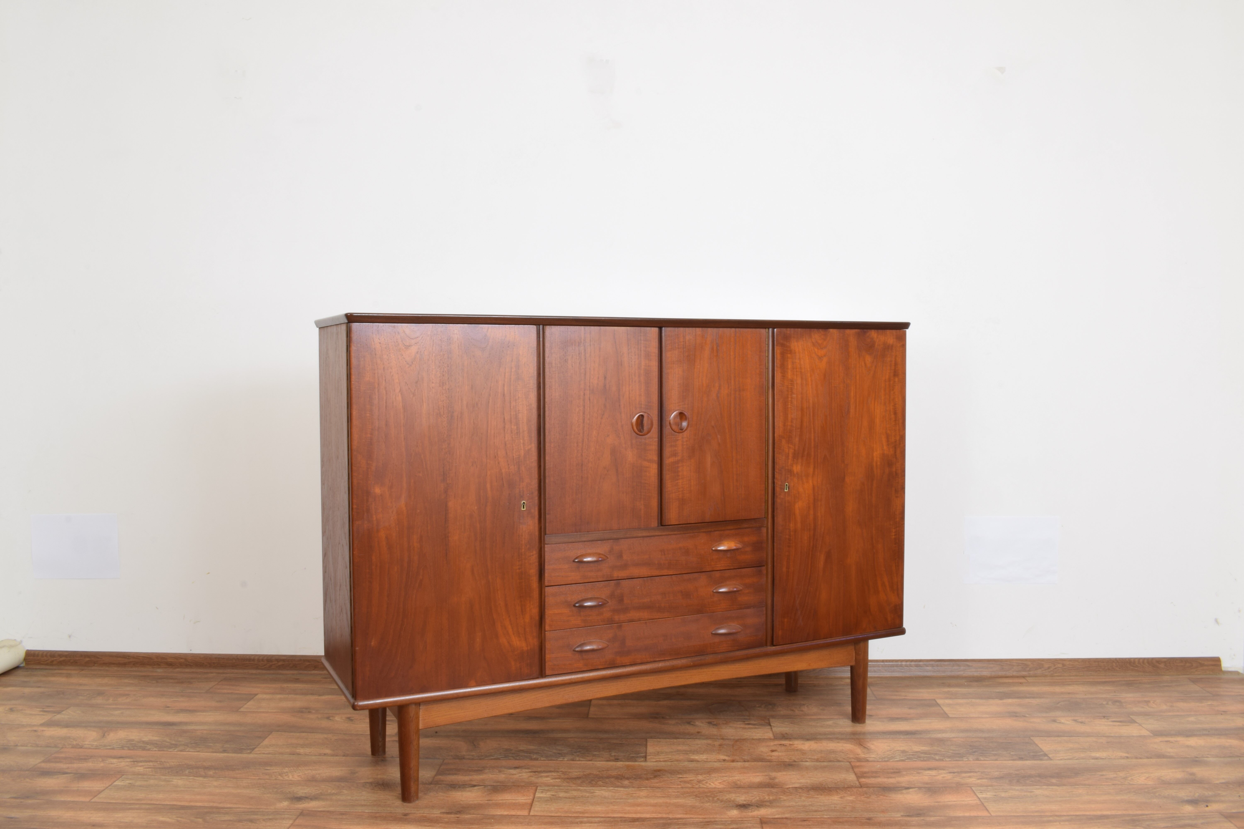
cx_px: 622
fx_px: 1037
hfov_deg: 61.9
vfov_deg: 43.6
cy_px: 414
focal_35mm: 30
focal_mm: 20
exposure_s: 4
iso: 100
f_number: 25
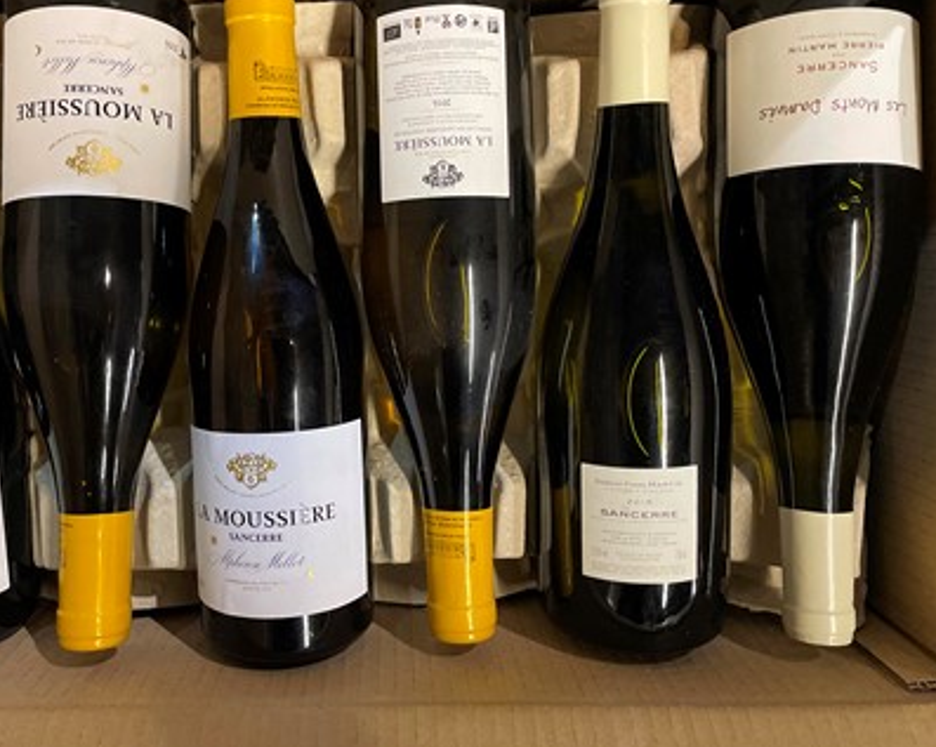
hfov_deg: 55.3
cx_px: 380
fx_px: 886
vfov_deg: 45.6
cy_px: 319
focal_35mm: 32
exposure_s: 1/50
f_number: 1.6
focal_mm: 4.2
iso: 500
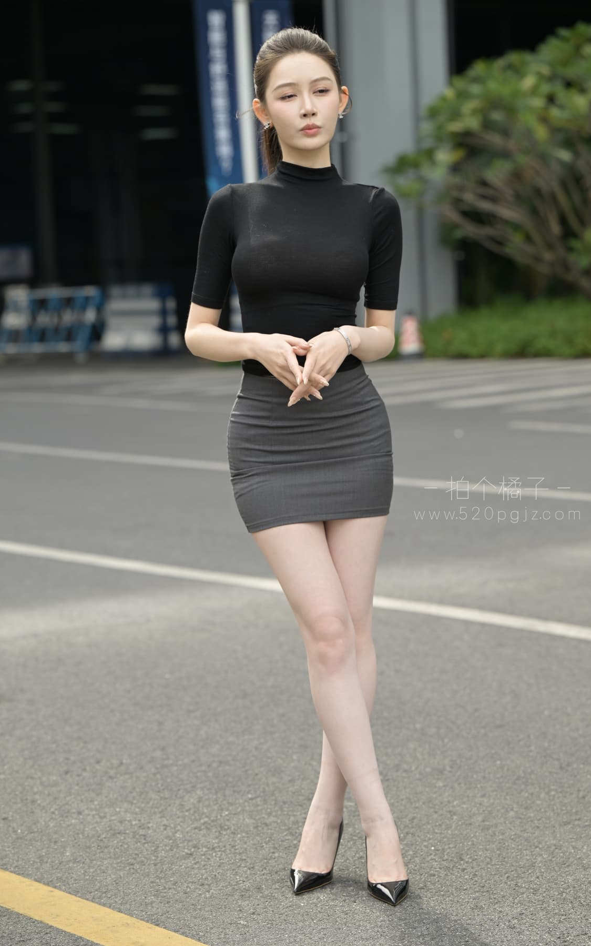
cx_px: 298
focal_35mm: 100
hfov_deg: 13.1
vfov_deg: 20.8
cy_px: 473
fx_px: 2577
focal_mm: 98
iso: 125
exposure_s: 1/320
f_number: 4
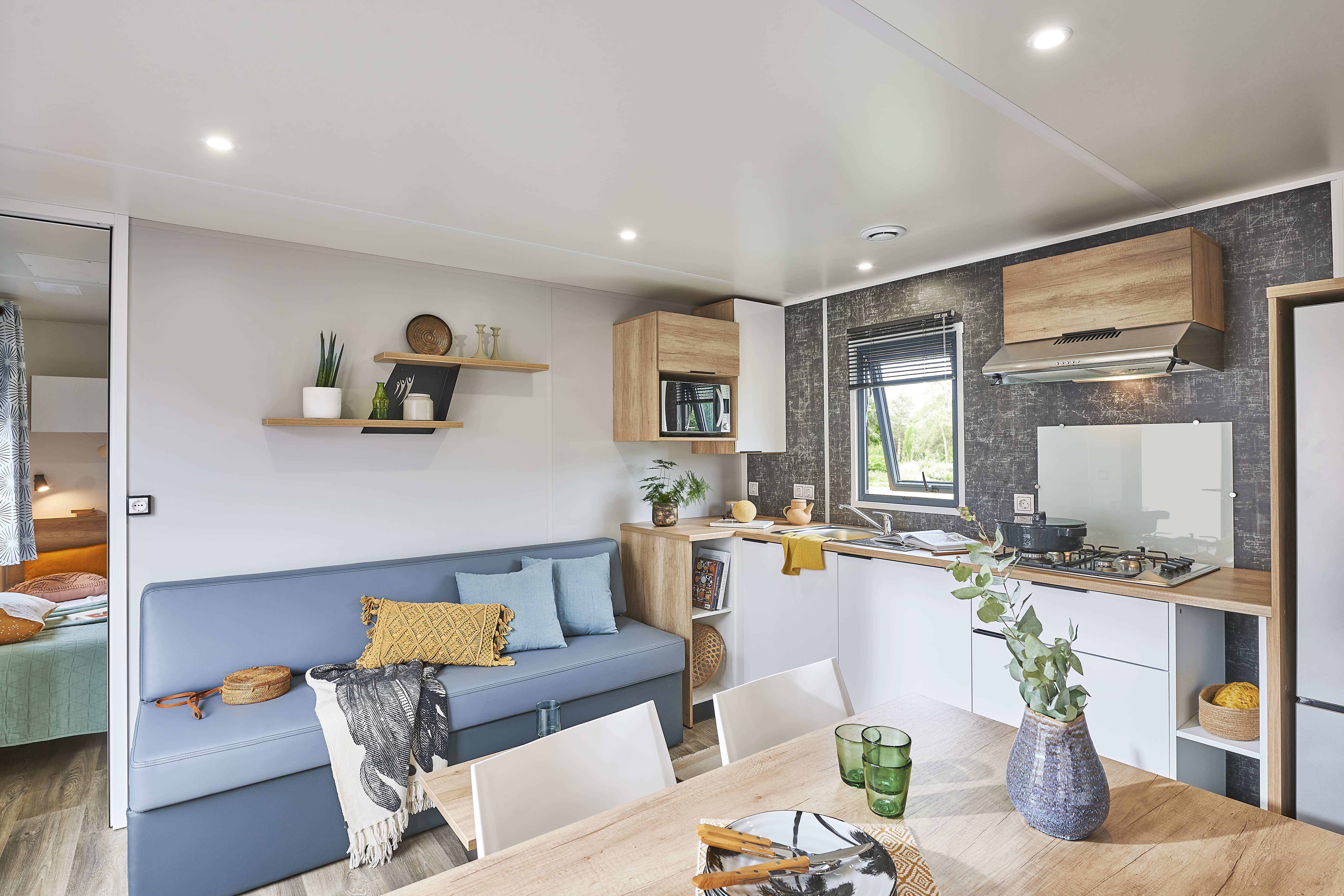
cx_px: 672
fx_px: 672
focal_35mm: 18
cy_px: 448
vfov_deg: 67.4
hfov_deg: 90.0
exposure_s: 1/6
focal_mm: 18
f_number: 5
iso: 100
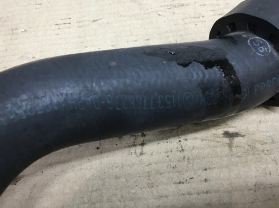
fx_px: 298
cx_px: 119
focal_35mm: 37
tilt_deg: -49.7
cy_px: 101
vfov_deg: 38.6
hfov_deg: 50.0
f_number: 2.2
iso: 100
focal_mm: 4.15
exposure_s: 1/33
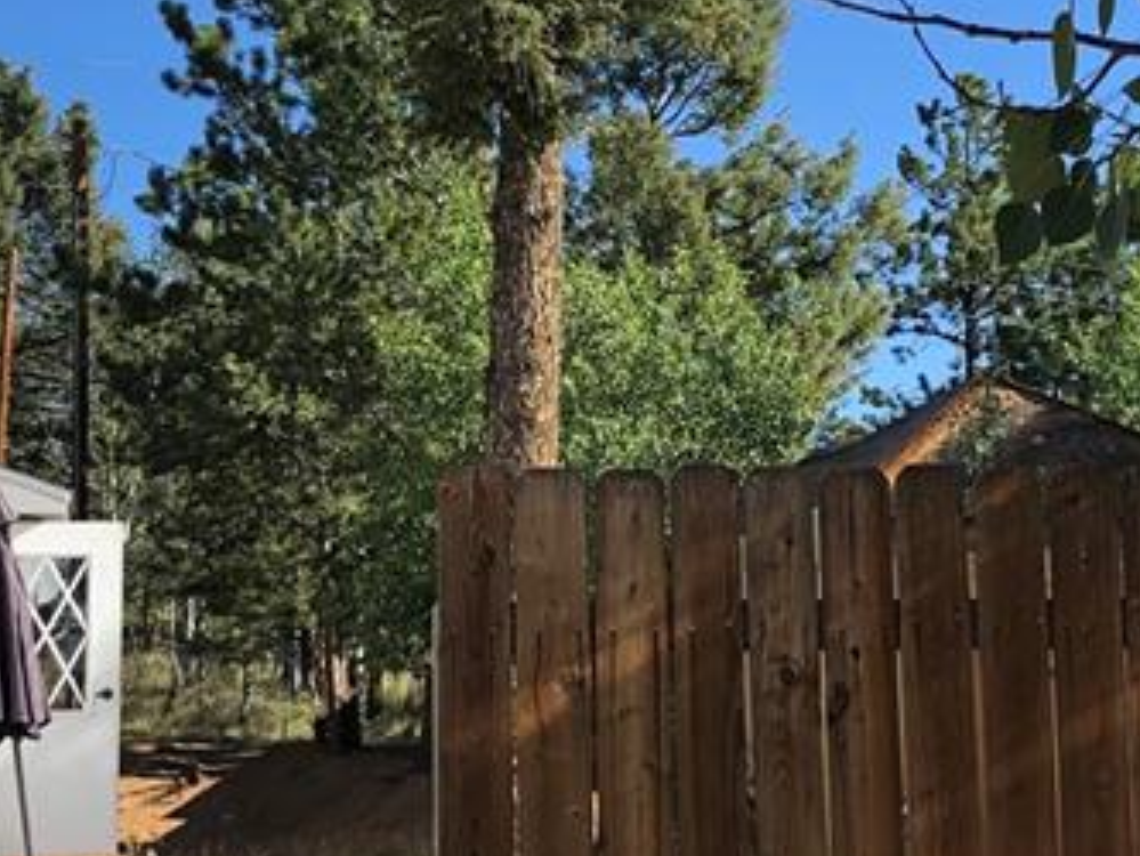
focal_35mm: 86
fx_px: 2833
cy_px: 296
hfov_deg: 22.7
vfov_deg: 17.1
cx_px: 681
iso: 20
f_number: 1.8
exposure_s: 1/889
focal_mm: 3.99
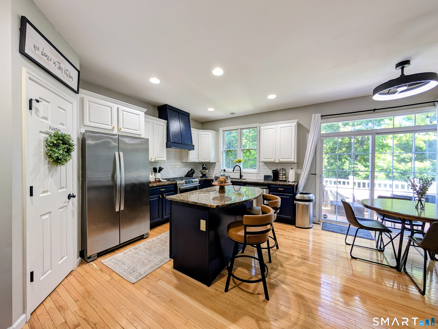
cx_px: 219
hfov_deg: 110.5
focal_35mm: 12
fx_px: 152
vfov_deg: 94.6
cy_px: 164
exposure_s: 1/60
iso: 49
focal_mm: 2.02
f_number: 1.7
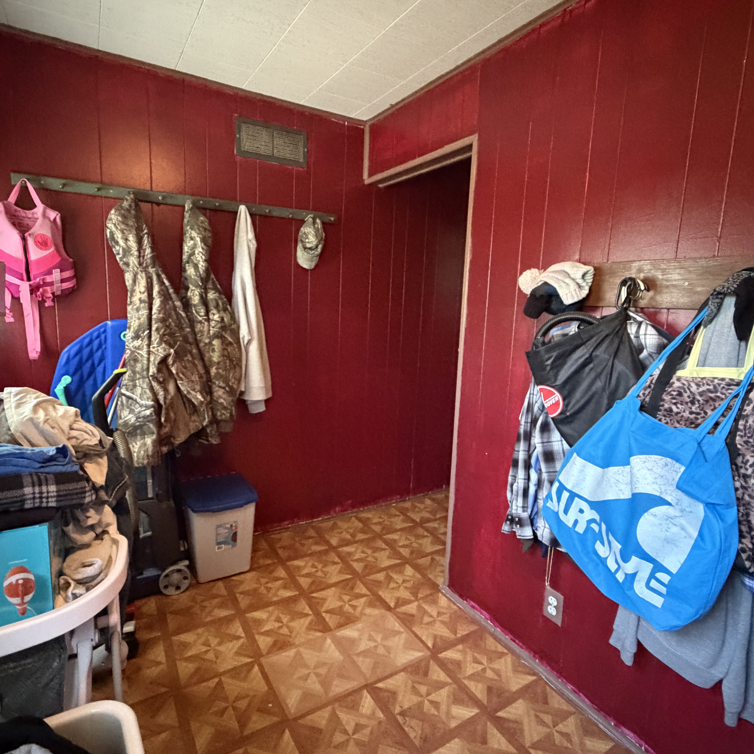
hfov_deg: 77.7
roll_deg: -2.5
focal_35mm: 19
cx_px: 366
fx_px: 468
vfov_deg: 77.7
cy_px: 372
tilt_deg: -7.8
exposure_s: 1/40
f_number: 2.2
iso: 1250
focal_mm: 2.22
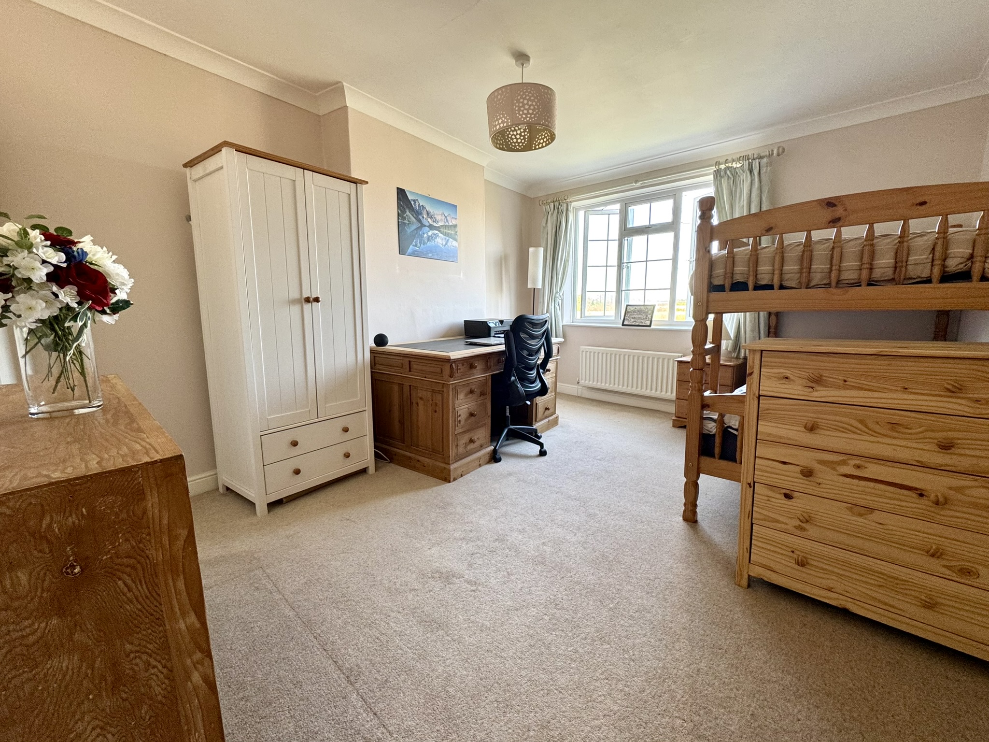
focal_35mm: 14
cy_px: 371
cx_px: 494
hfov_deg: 102.1
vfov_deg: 85.7
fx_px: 400
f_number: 2.2
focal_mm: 2.22
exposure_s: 1/99
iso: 125
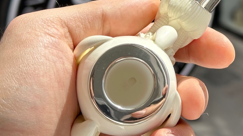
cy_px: -22
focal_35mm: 98
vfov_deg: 12.1
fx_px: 631
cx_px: 195
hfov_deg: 21.5
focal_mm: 6.86
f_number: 1.78
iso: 64
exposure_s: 1/1916
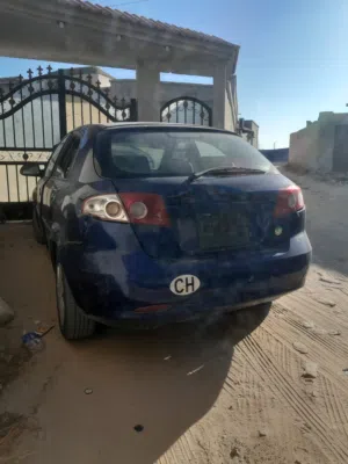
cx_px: 174
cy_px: 232
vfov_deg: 65.3
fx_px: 362
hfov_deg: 51.4
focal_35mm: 27
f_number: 1.8
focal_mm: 4
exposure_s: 1/370
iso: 40
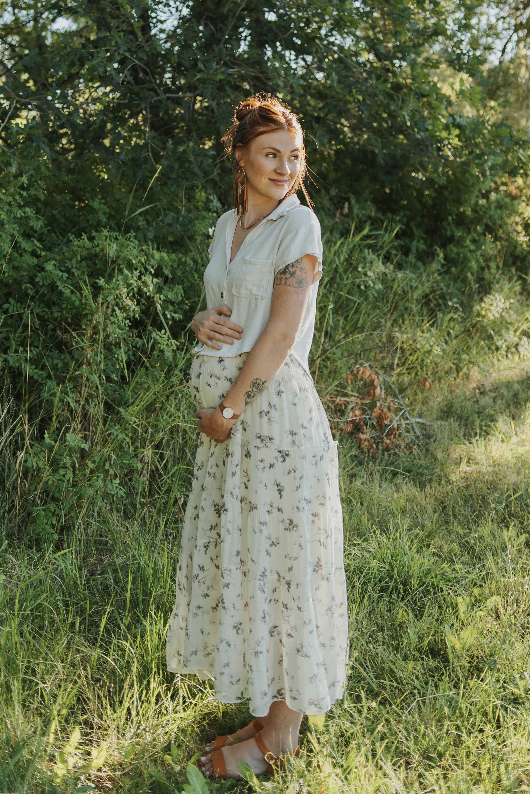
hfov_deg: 40.0
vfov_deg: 57.2
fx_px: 729
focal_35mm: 33
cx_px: 265
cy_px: 397
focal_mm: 22
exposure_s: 1/800
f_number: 1.8
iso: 125
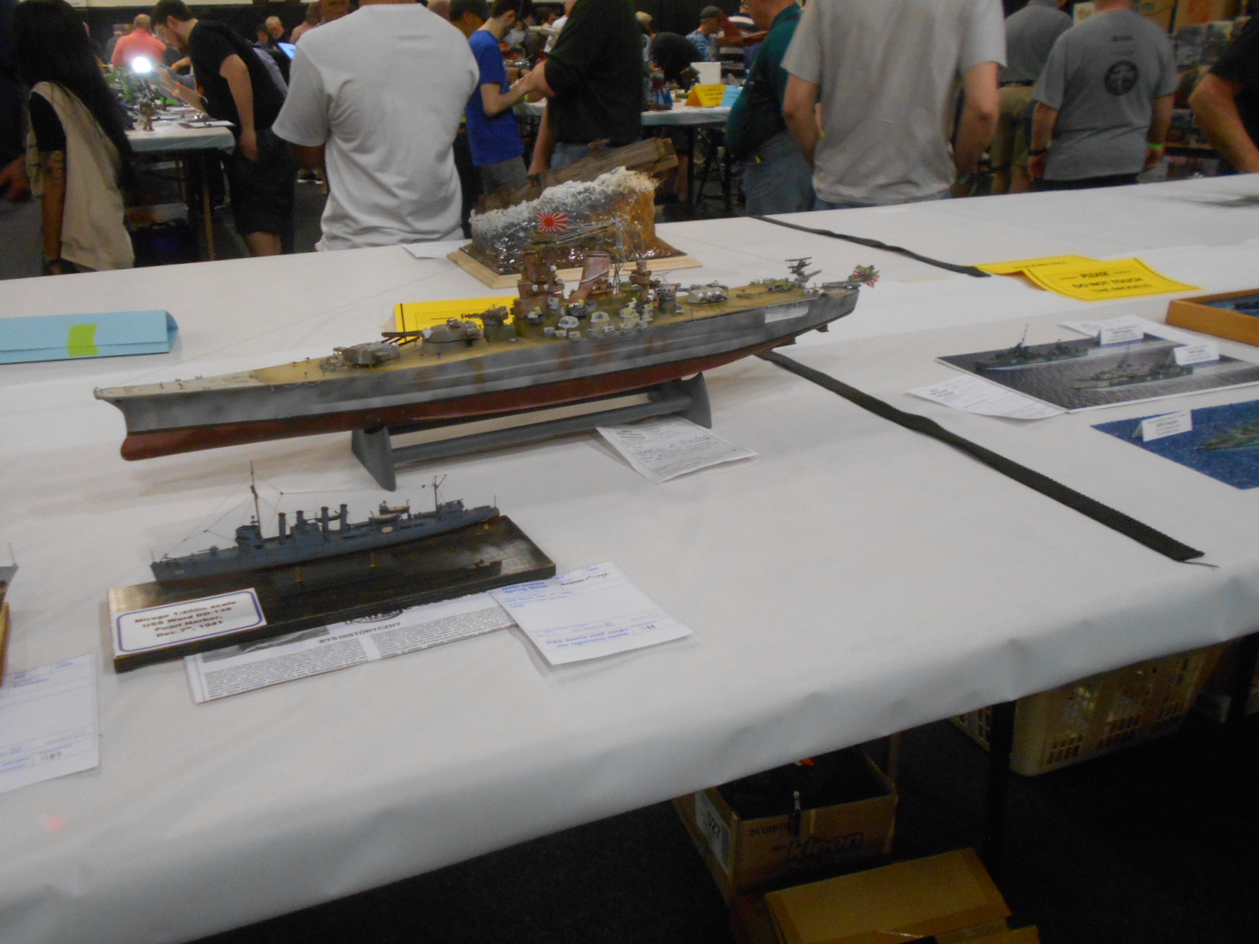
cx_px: 577
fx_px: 1055
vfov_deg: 48.2
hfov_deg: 61.6
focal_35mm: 29
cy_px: 432
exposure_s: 1/30
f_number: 3.2
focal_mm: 4.6
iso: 360
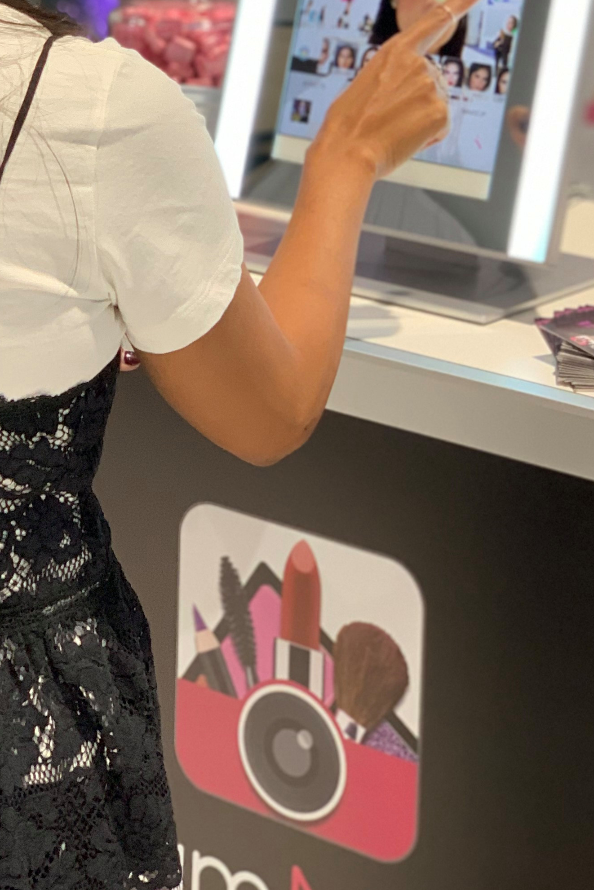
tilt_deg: -8.2
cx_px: 115
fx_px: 2721
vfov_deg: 18.2
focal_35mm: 110
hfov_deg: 12.4
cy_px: 18
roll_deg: -0.7
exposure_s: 1/60
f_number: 2.4
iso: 100
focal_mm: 6
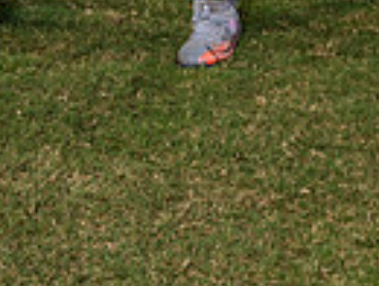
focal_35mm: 136
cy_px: -359
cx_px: 122
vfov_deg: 9.8
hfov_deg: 14.5
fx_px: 1492
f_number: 4
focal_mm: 41
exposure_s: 1/125
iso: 500
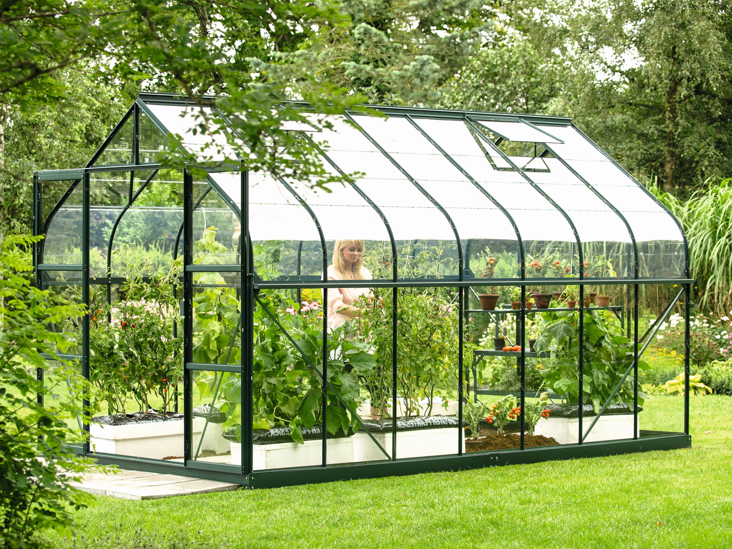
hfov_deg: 19.6
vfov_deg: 14.8
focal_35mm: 100
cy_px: 274
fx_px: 2115
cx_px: 366
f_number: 2.8
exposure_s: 1/125
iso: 100
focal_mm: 50
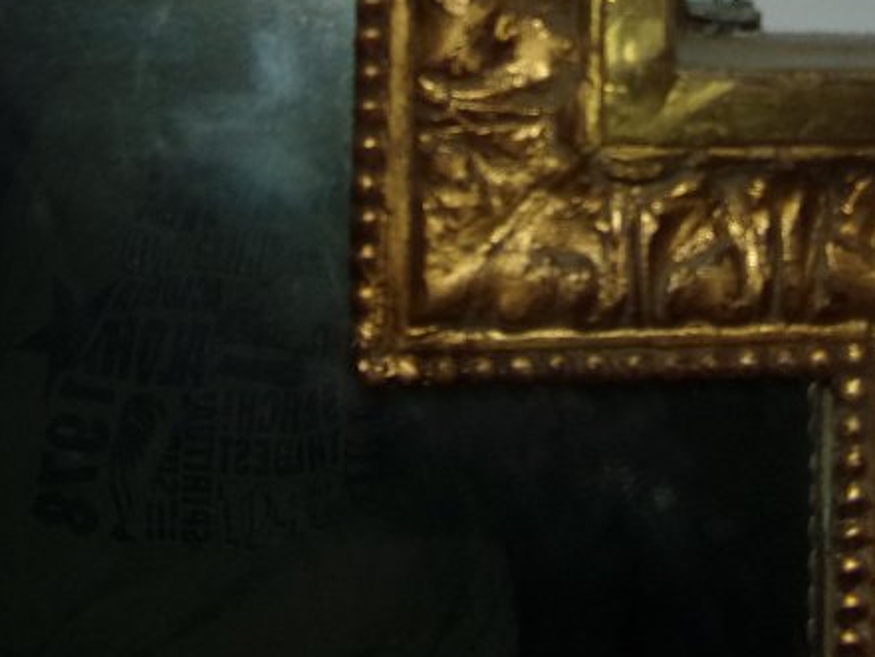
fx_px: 1719
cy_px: -210
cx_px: 569
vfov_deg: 19.8
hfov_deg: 28.4
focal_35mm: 68
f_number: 3.5
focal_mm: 4.5
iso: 80
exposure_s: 1/34
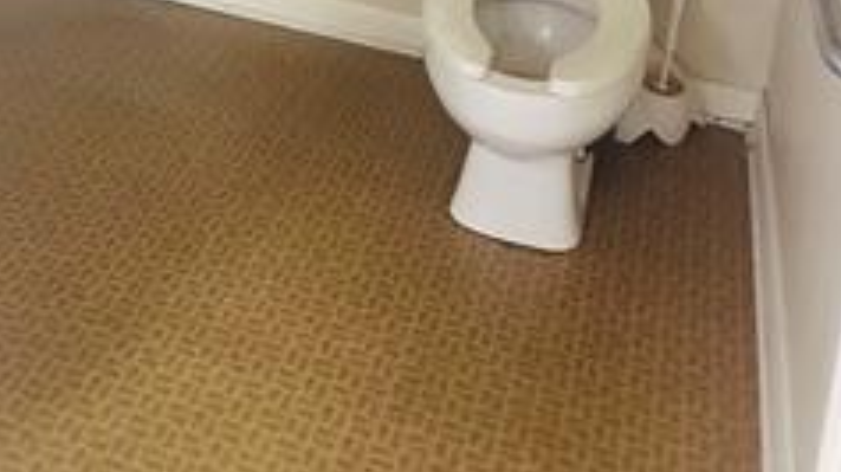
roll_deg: -4.7
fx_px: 1181
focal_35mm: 53
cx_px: 295
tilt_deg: -11.1
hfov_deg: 38.8
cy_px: -319
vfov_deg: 18.7
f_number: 1.78
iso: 800
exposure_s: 1/60
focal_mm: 6.86
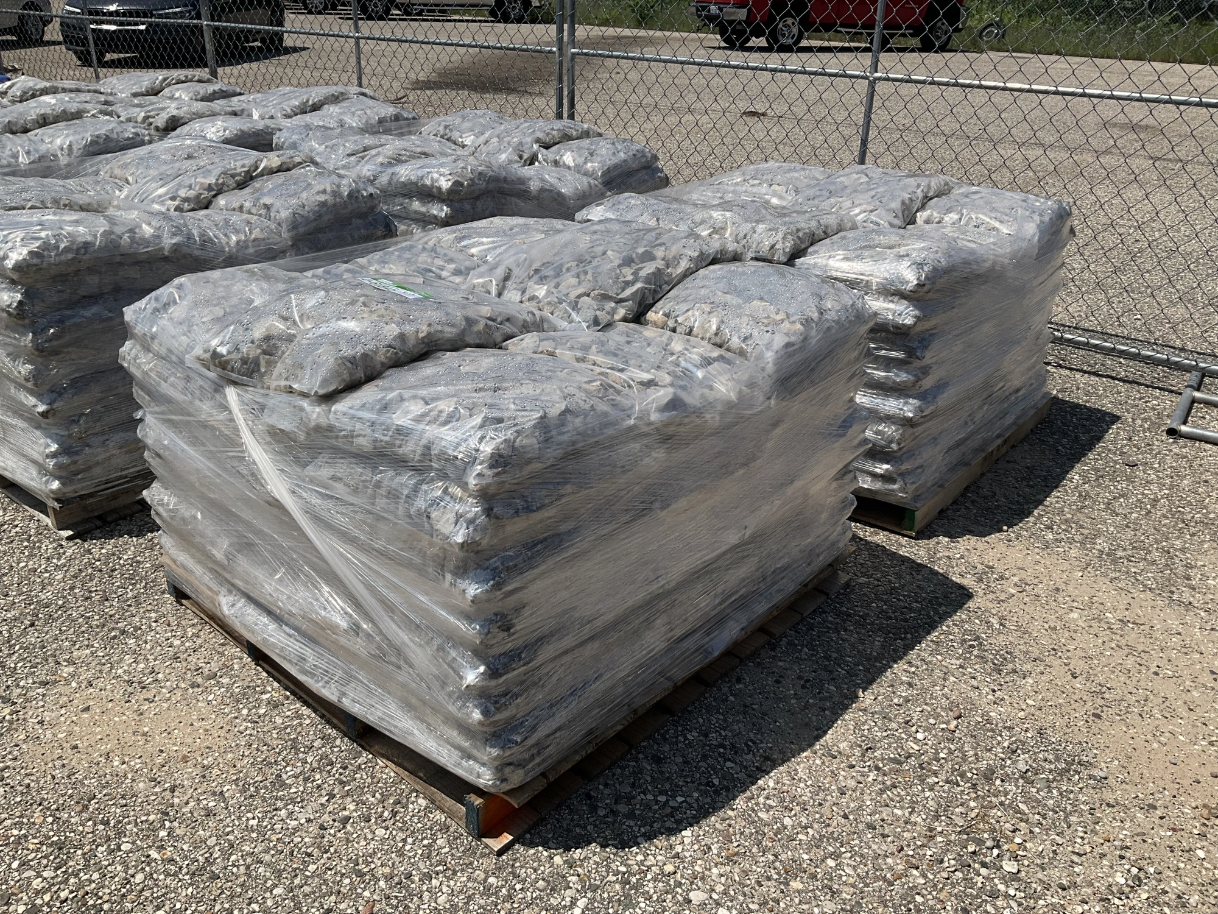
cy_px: 457
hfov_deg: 61.7
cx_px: 609
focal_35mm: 29
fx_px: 1020
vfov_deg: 48.2
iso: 25
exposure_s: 1/3534
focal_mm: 3
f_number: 1.8
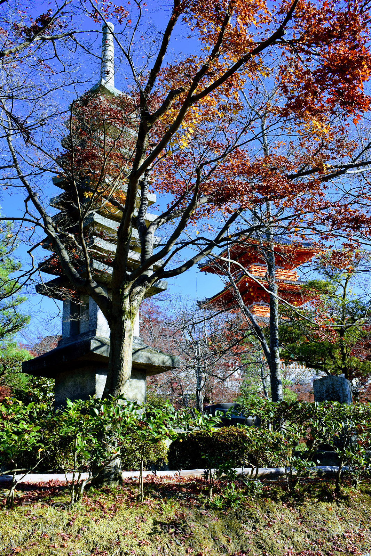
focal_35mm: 36
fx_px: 557
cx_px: 186
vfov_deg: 53.1
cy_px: 278
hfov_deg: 36.9
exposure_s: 1/250
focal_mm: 24
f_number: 8
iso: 200
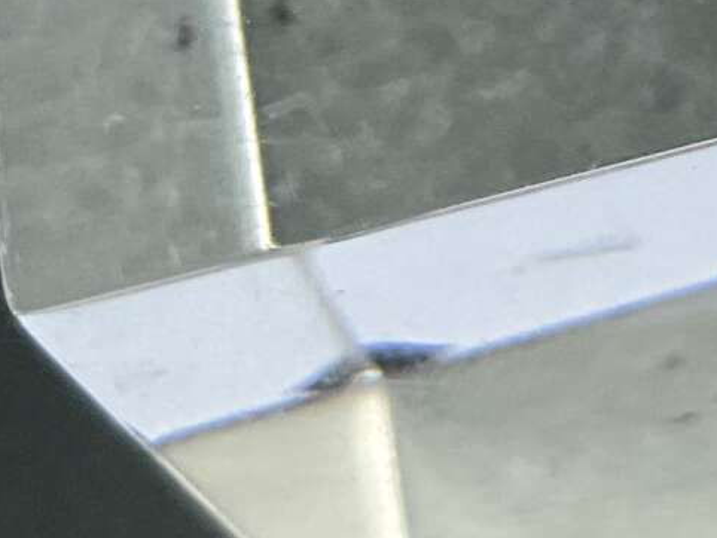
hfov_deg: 11.7
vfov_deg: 9.2
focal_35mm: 154
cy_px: -412
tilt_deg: -60.6
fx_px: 3191
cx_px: 1352
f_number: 1.8
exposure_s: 1/122
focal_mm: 3
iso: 64
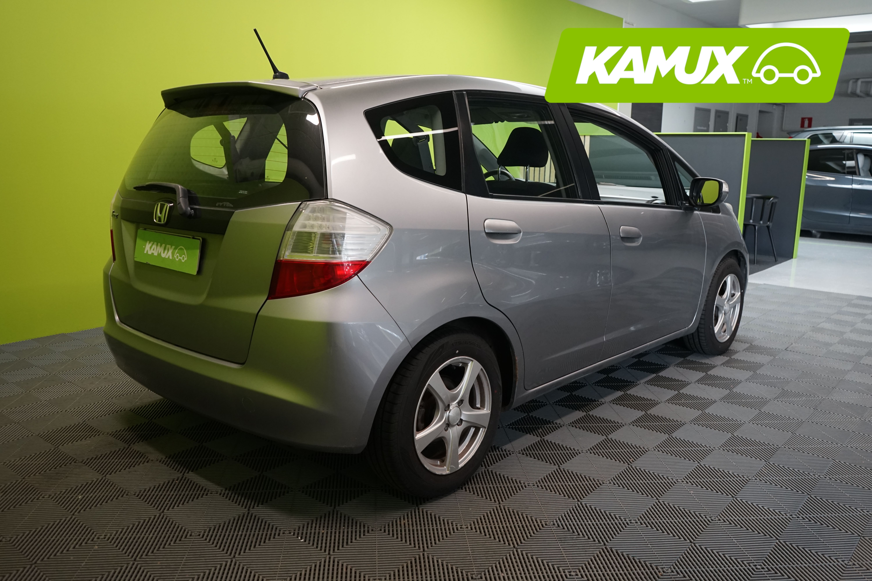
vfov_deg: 45.0
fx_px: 702
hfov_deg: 63.7
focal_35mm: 29
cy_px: 290
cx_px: 436
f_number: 6.3
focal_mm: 29
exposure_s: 1/30
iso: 1250
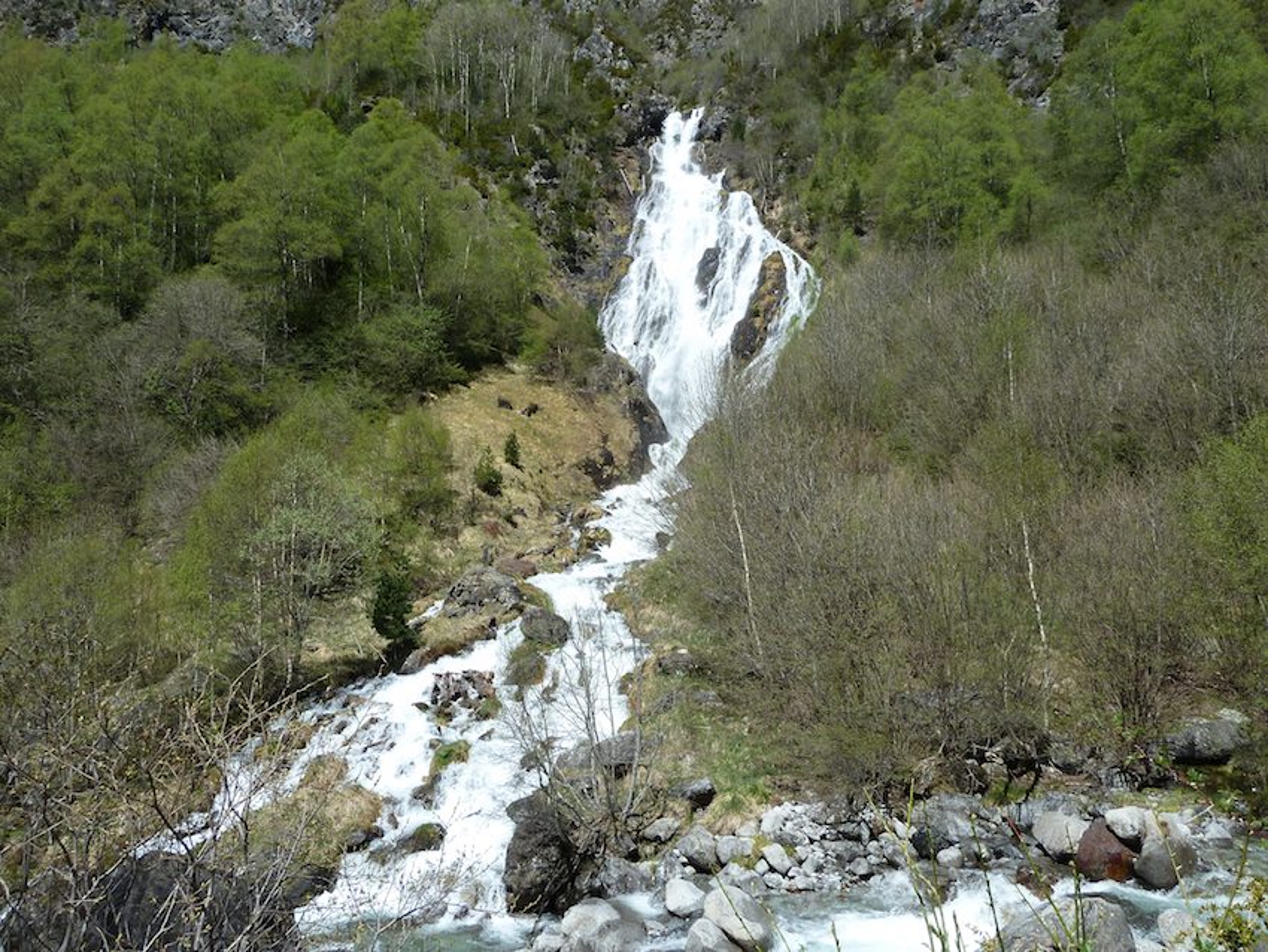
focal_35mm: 25
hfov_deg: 69.4
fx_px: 916
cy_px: 476
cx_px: 634
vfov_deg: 54.9
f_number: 4.5
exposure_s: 1/400
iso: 80
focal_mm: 4.1
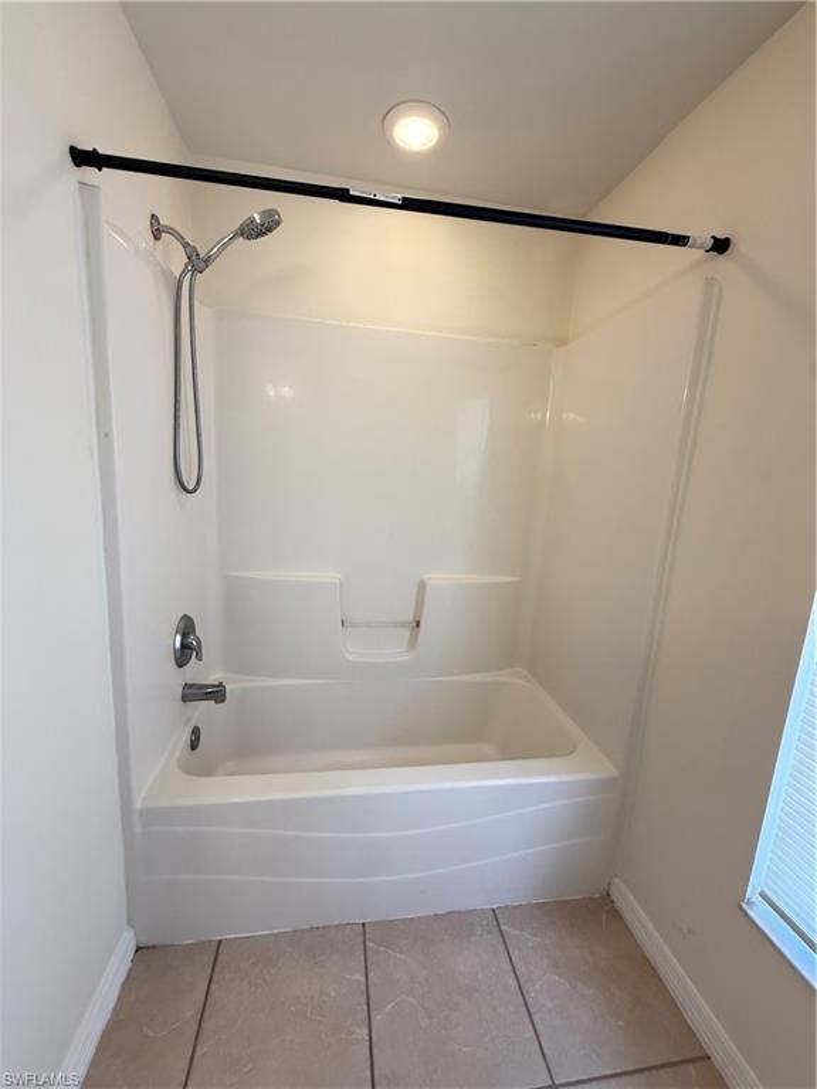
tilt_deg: -9.4
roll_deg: -4.2
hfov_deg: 85.7
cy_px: 544
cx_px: 408
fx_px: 441
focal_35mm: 14
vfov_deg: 102.1
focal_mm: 2.22
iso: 500
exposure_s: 1/120
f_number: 2.2
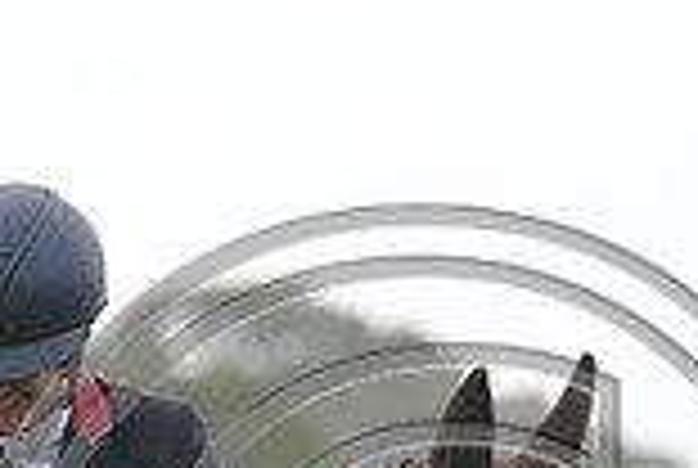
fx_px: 14511
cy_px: 605
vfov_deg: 1.8
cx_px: 369
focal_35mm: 747
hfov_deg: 2.8
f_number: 4.5
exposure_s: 1/1250
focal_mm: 200
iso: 1250
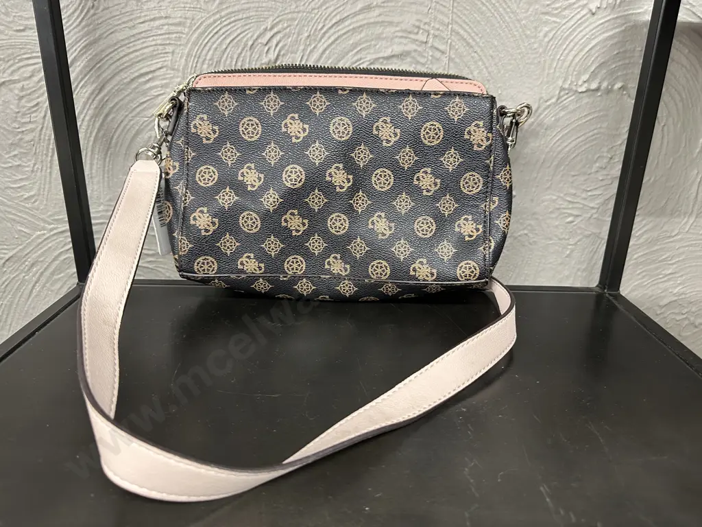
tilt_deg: -19.6
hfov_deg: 71.6
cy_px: 264
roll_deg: +0.1
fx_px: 487
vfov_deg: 56.8
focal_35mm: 24
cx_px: 351
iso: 250
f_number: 1.78
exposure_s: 1/50
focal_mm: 6.86
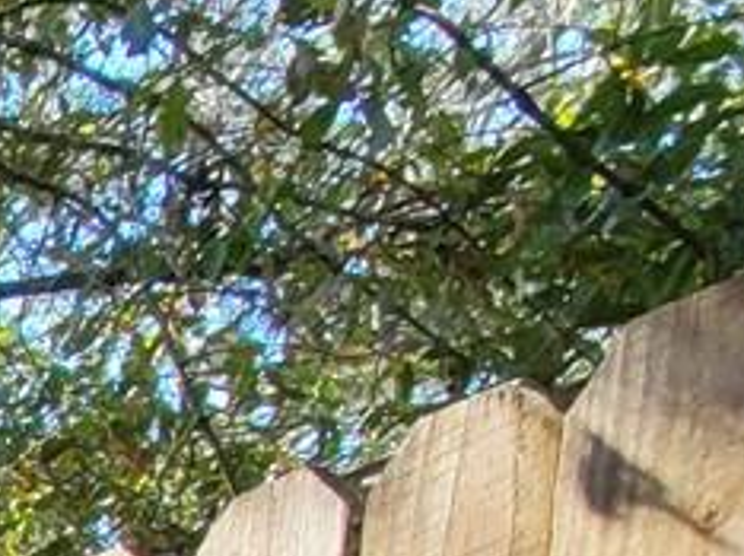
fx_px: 1911
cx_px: -1494
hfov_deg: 11.5
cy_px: 1624
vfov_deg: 11.2
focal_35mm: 89
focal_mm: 2.2
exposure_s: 1/218
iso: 50
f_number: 2.2
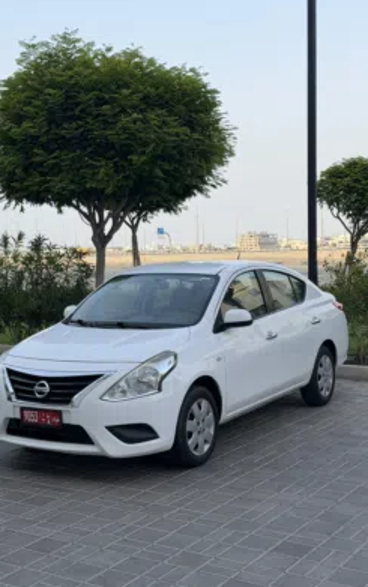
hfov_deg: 24.9
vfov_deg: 38.8
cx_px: 167
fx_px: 833
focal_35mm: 52
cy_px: 296
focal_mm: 6.76
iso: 64
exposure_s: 1/1070
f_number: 1.78
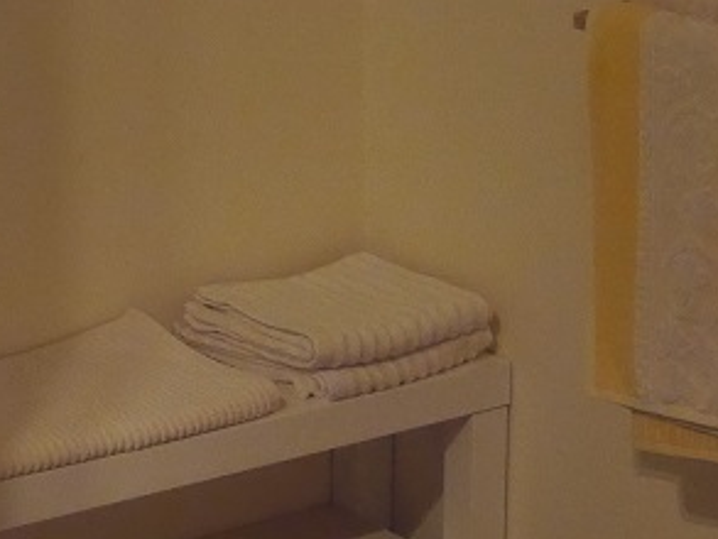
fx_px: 2718
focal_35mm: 131
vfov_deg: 11.3
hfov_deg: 15.0
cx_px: 341
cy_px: 375
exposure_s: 1/25
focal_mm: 24
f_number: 5.2
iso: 3200
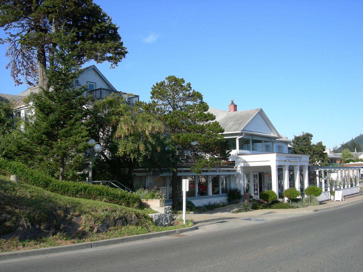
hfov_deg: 51.4
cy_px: 136
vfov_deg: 39.7
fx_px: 378
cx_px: 182
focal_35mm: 36
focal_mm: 7.5
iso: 64
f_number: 6
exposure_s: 1/188
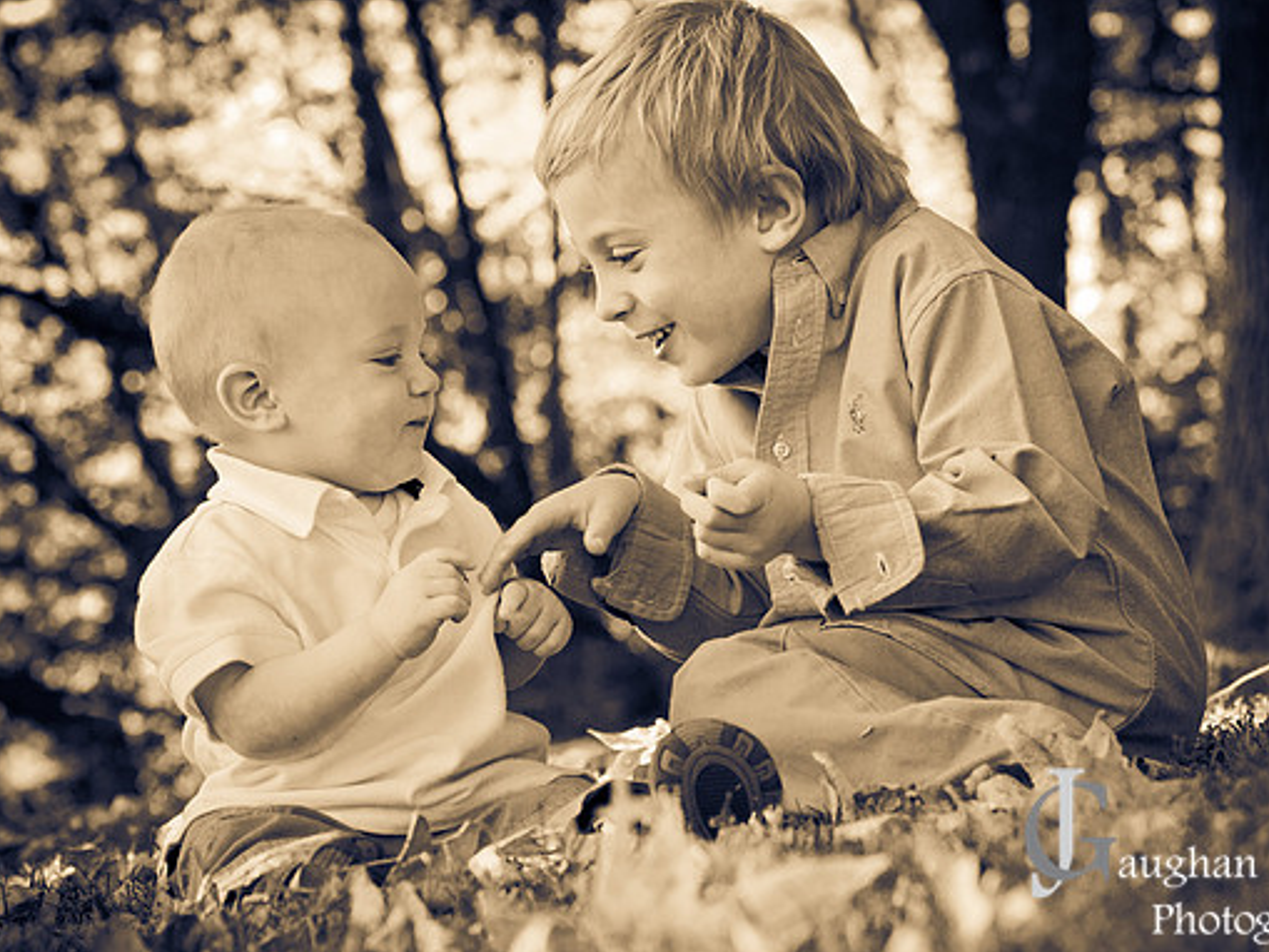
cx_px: 678
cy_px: 477
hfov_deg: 15.4
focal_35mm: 128
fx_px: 4694
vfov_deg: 11.6
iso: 640
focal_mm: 78
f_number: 4.5
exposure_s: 1/320
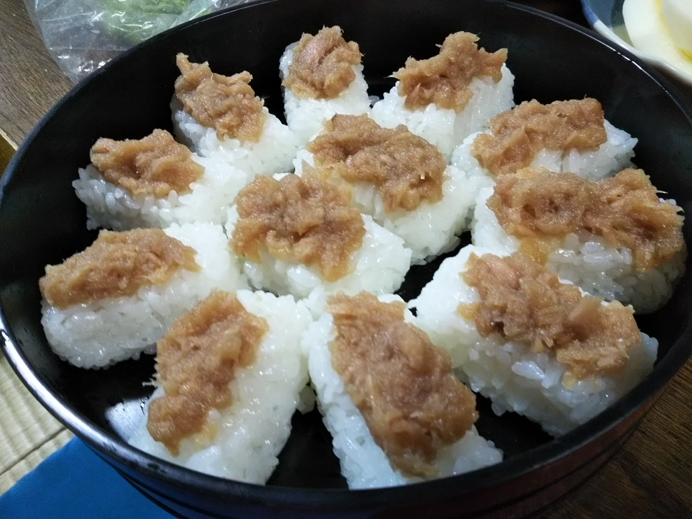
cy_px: 260
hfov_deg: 60.0
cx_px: 346
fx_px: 600
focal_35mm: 30
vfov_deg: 46.8
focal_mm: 4
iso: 160
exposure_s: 1/30
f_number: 2.2
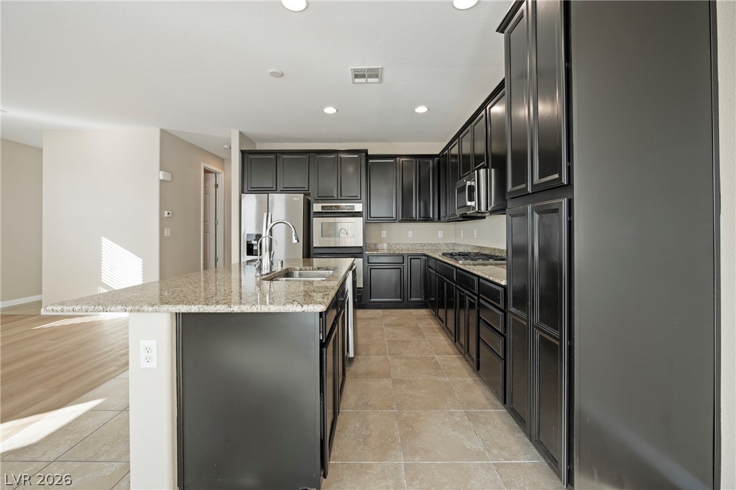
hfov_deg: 104.3
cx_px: 368
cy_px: 245
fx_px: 286
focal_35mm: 14
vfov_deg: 81.2
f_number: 9
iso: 100
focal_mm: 14
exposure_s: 1/2.5
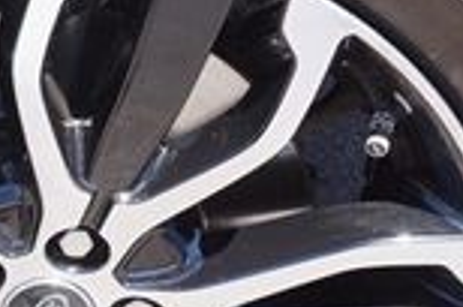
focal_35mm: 100
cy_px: 147
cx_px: -60
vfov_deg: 13.6
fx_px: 1283
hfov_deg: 19.5
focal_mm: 16
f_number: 6.3
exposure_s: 1/80
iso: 100
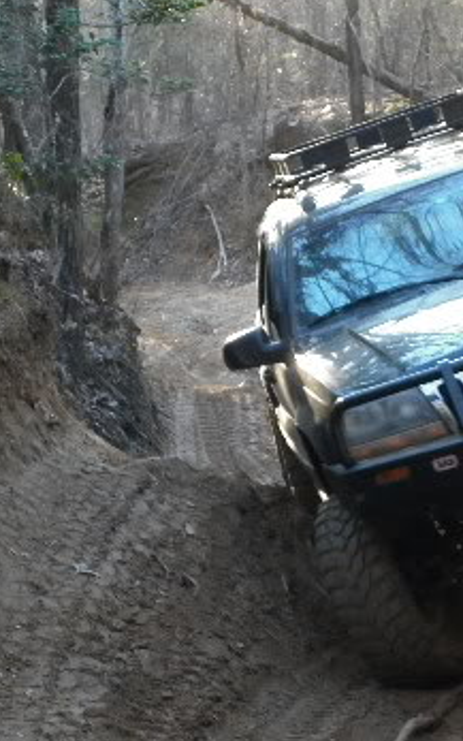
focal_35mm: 133
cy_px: 453
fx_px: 2684
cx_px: 467
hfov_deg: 9.8
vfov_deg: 15.7
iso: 200
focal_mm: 12.3
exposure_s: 1/50
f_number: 4.7
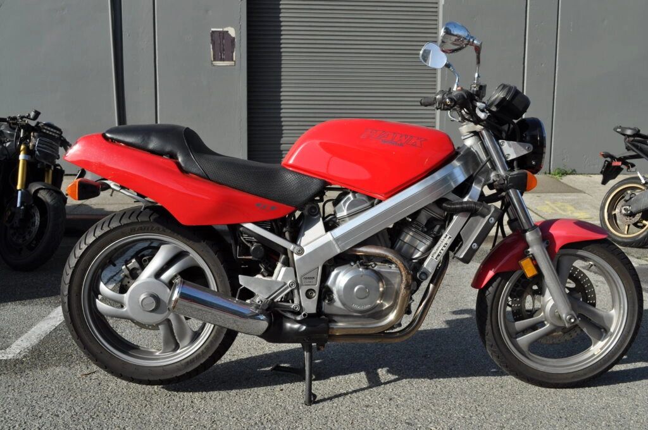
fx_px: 647
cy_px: 215
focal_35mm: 36
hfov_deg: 53.2
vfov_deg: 36.8
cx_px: 324
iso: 200
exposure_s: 1/320
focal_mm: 24
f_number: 9
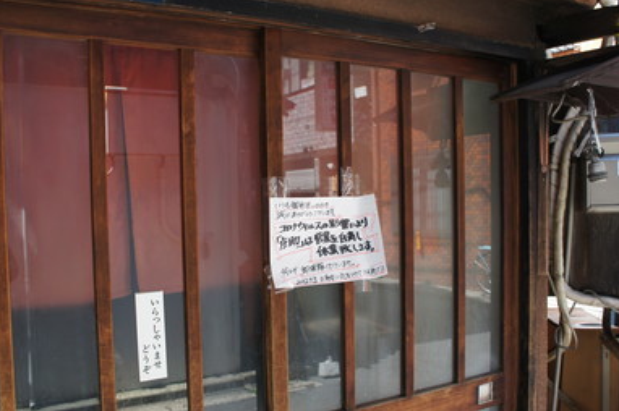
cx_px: 311
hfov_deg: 56.4
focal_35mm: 34
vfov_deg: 39.2
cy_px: 226
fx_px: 577
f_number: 4.5
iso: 200
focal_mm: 19
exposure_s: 1/80
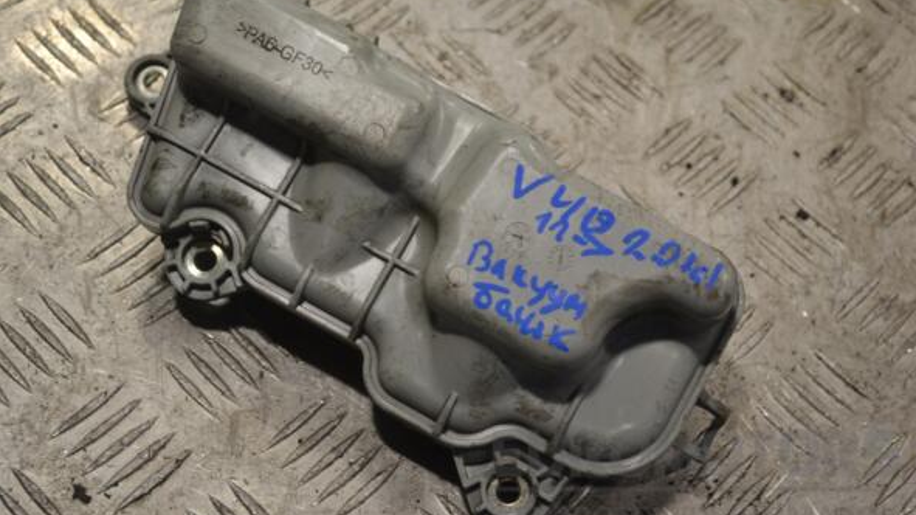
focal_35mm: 67
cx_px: 463
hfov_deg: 31.4
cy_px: 247
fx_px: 1627
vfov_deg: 18.0
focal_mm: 42
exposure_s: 1/125
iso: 320
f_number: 5.6
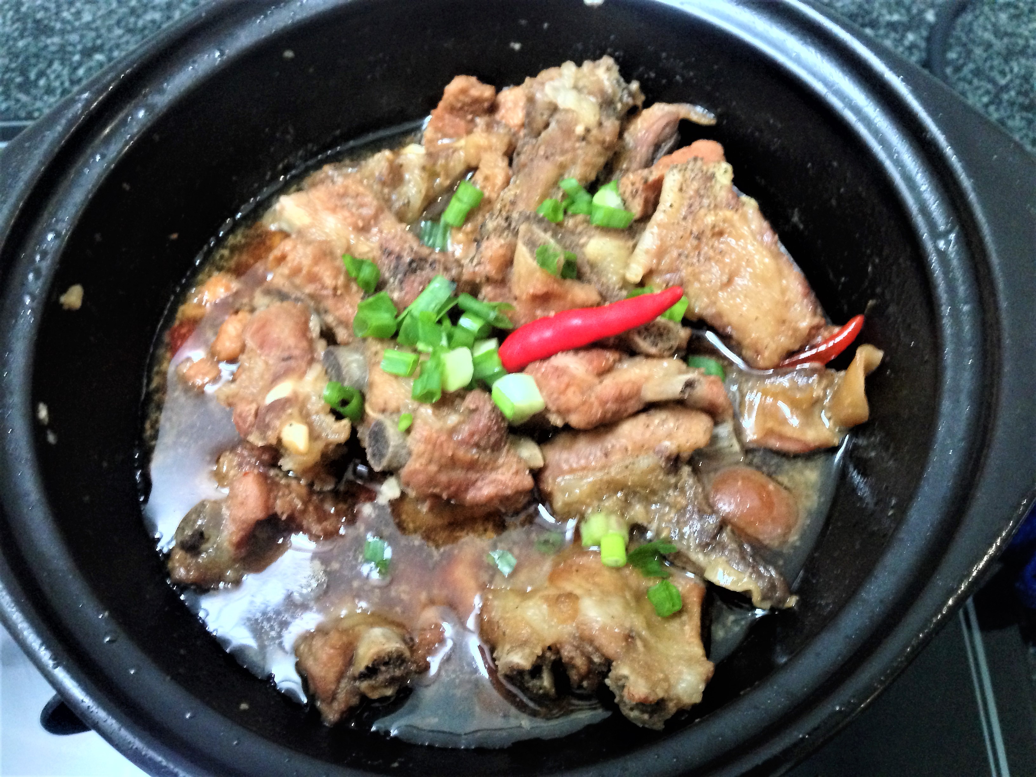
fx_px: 988
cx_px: 518
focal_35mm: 33
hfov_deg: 55.4
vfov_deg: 42.9
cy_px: 388
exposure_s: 1/20
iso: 400
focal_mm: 4.12
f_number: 2.4
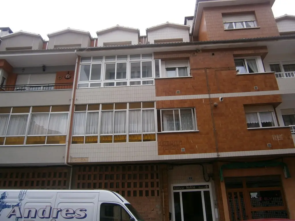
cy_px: 110
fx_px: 222
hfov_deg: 67.3
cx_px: 148
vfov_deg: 53.1
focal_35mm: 26
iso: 80
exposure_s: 1/400
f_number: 2.8
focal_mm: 4.7
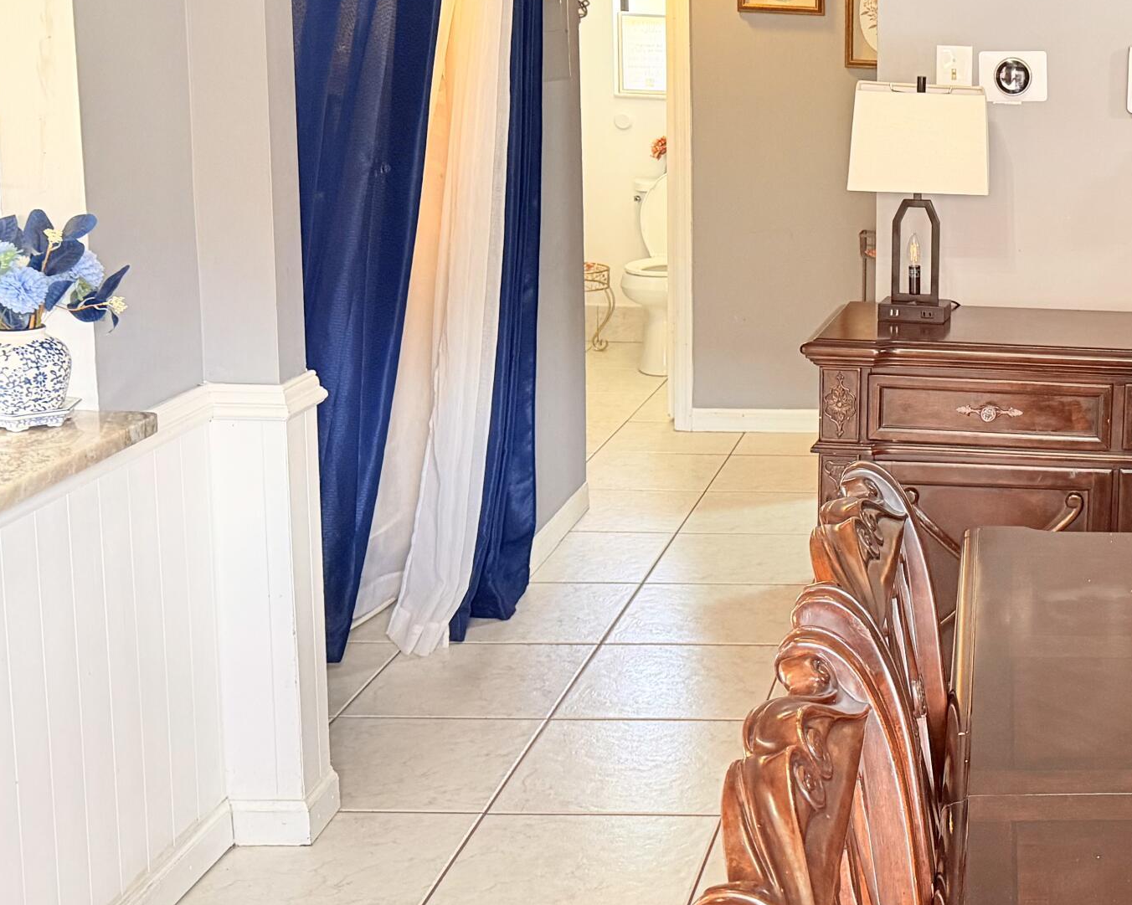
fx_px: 1742
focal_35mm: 52
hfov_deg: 33.2
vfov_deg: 29.0
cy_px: 314
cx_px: 1114
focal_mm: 6.76
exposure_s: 1/60
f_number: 1.78
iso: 320
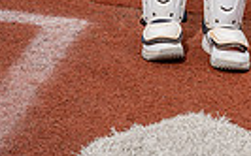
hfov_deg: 13.6
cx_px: 234
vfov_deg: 7.9
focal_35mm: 152
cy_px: -224
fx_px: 1039
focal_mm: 44
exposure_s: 1/250
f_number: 8
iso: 320
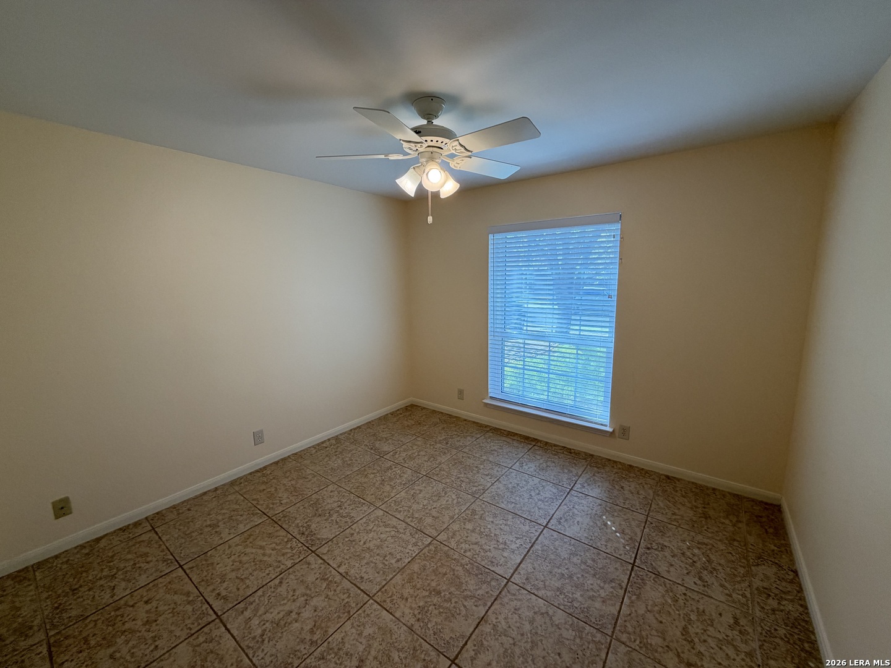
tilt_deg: -8.7
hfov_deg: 102.1
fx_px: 360
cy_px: 334
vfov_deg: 85.7
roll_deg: +0.9
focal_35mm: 14
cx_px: 446
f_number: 2.2
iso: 125
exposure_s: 1/120
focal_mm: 2.22
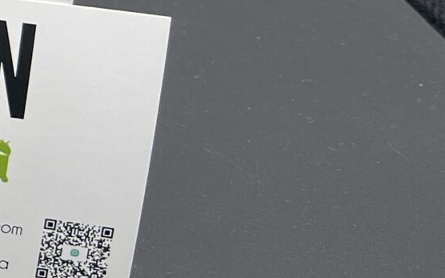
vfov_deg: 9.8
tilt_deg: -28.1
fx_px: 1540
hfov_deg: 13.1
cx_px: -573
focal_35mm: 127
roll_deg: -1.5
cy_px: -215
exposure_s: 1/456
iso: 50
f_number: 1.5
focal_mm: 5.7
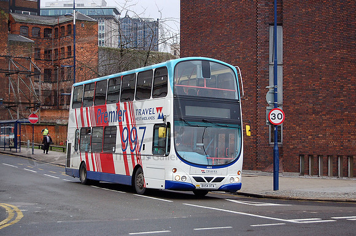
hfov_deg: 28.1
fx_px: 711
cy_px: 118
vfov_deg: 18.9
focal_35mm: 72
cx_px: 178
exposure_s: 1/500
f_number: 5.6
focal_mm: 48
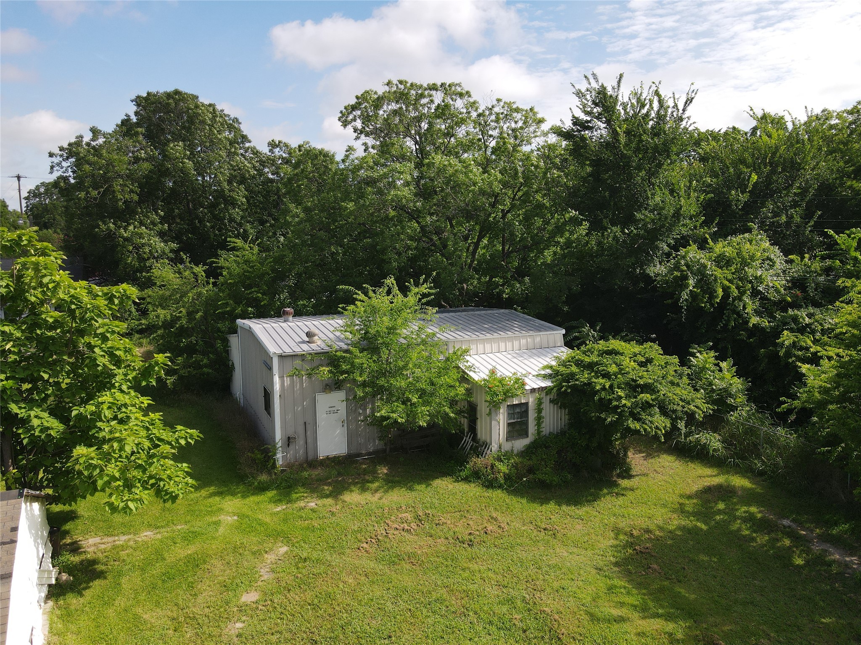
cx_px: 430
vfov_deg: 56.8
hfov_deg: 71.6
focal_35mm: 24
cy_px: 322
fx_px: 597
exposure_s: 1/500
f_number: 2.8
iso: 100
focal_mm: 4.5
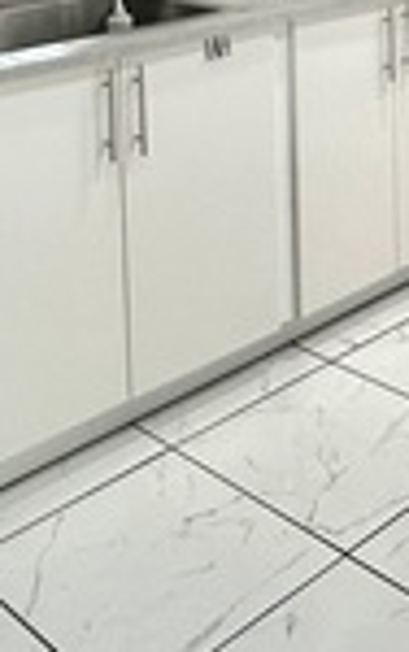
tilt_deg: -2.9
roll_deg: +0.8
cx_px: 285
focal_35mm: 66
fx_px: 1175
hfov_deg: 19.7
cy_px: -130
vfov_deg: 27.3
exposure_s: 1/120
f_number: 2.2
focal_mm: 2.22
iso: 160
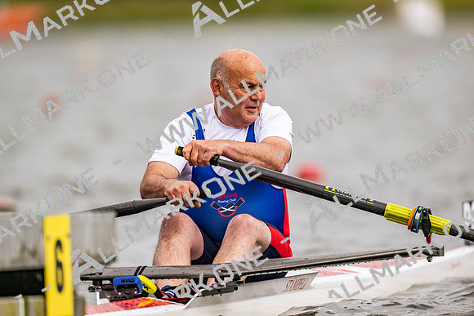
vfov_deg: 2.3
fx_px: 7901
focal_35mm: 600
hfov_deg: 3.4
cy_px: 158
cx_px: 237
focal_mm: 600
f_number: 4
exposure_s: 1/2500
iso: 220
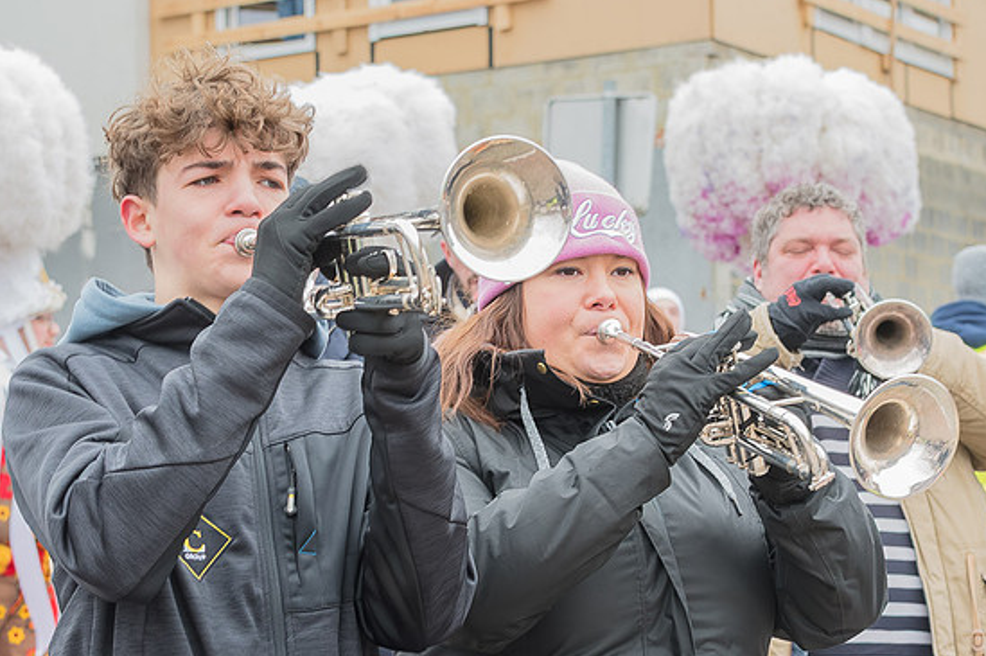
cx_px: 478
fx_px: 3037
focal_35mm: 111
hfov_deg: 18.4
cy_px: 327
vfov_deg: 12.3
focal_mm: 70
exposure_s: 1/50
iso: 800
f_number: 8
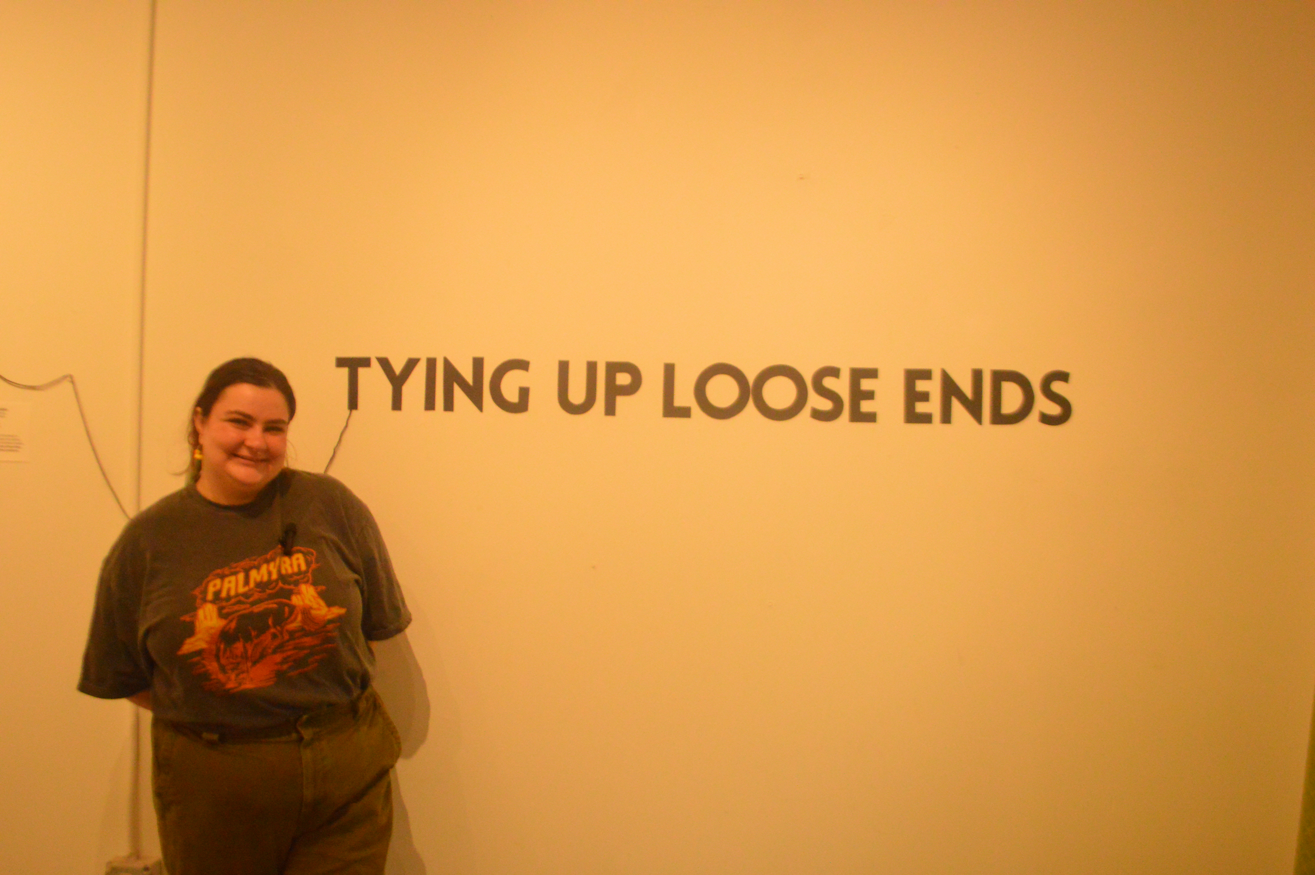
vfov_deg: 39.9
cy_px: 438
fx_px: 1204
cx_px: 658
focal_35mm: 33
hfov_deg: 57.3
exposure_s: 1/500
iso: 3200
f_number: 4
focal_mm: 22
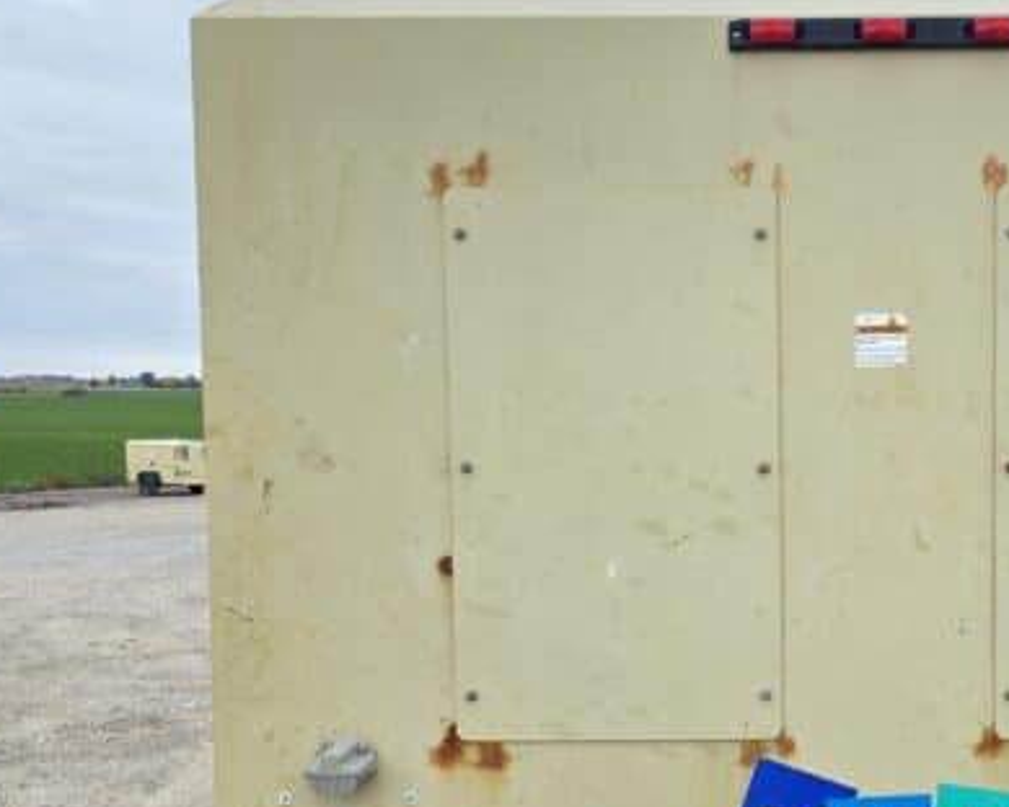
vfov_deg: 32.2
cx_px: 916
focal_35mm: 46
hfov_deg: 37.6
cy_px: 587
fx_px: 1374
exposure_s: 1/180
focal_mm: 6.3
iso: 40
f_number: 1.7
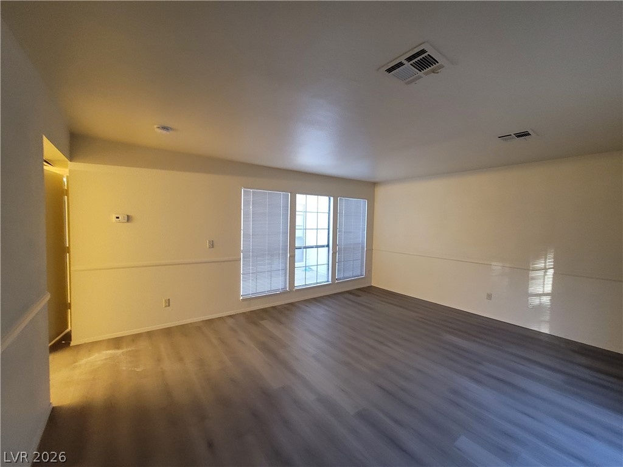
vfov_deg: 89.9
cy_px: 234
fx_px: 234
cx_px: 312
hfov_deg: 106.2
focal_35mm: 13
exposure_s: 1/60
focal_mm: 2.2
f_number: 2.2
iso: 400
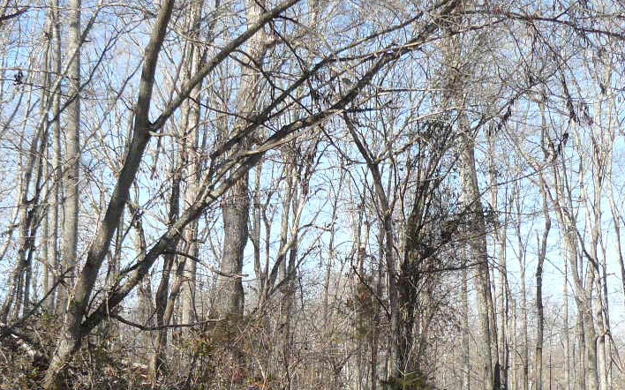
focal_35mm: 69
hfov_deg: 29.7
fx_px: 1175
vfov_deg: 18.6
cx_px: 245
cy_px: 341
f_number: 2.8
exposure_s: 1/500
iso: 100
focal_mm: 6
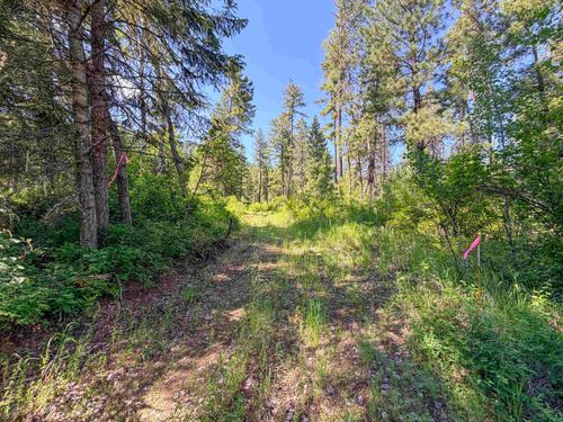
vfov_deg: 85.7
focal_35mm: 14
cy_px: 211
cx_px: 282
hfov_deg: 102.1
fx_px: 228
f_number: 2.2
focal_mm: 2.22
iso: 40
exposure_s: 1/230
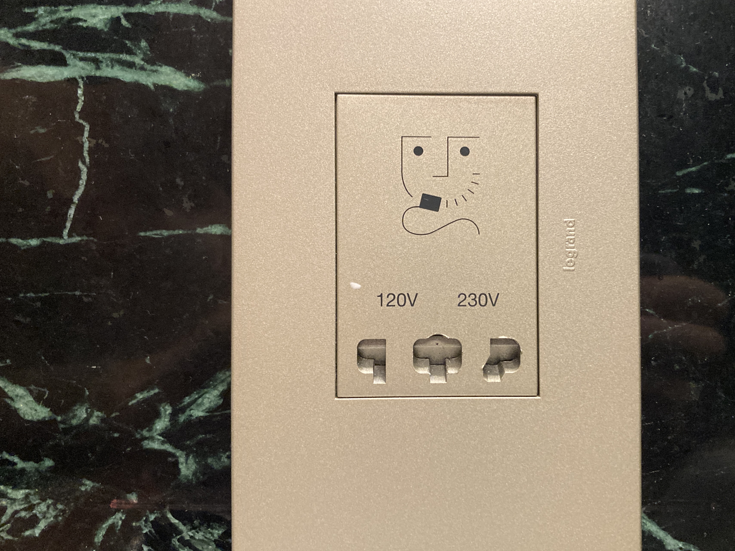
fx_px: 701
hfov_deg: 55.1
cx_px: 423
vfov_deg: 42.9
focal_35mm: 33
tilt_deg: +0.5
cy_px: 275
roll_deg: -0.6
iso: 320
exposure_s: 1/33
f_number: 1.8
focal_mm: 3.99
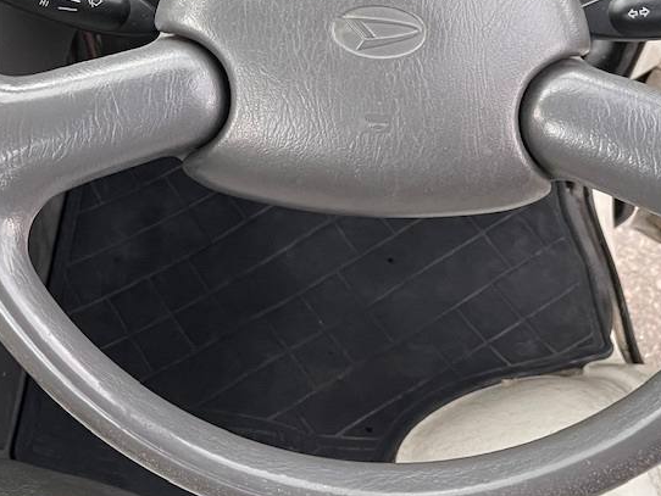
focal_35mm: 59
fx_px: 1127
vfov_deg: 23.6
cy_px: -18
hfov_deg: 32.2
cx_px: 189
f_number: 1.6
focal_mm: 5.1
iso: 320
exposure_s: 1/60
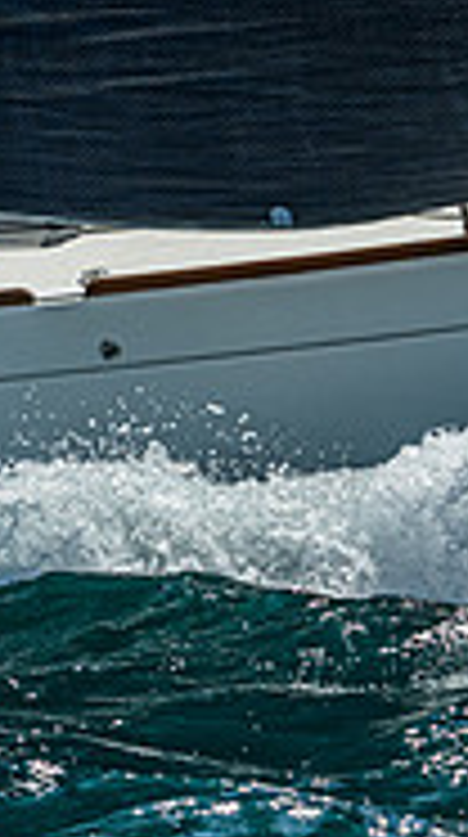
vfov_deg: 3.3
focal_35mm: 661
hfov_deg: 1.8
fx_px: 14649
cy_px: 260
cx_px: -805
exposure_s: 1/800
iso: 320
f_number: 9
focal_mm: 165
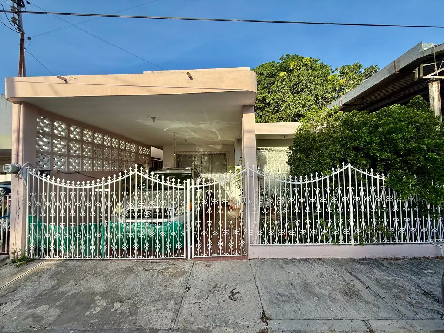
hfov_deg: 102.1
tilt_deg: +3.4
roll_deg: +0.4
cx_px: 222
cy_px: 166
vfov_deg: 85.7
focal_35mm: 14
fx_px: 180
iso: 50
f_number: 2.2
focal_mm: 2.22
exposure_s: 1/1001
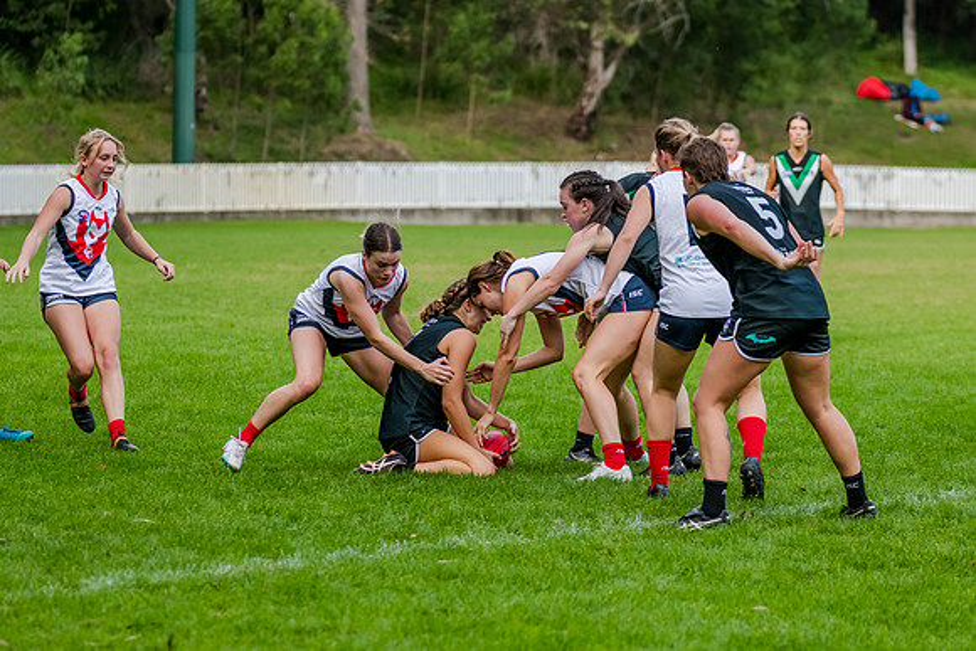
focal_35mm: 191
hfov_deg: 10.8
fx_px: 5180
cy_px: 350
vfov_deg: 7.2
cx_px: 539
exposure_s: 1/1600
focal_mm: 170
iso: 800
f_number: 5
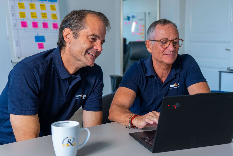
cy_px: 78
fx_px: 298
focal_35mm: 46
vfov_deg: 29.2
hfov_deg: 42.7
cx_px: 116
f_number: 4.5
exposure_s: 1/50
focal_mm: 46
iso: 1000
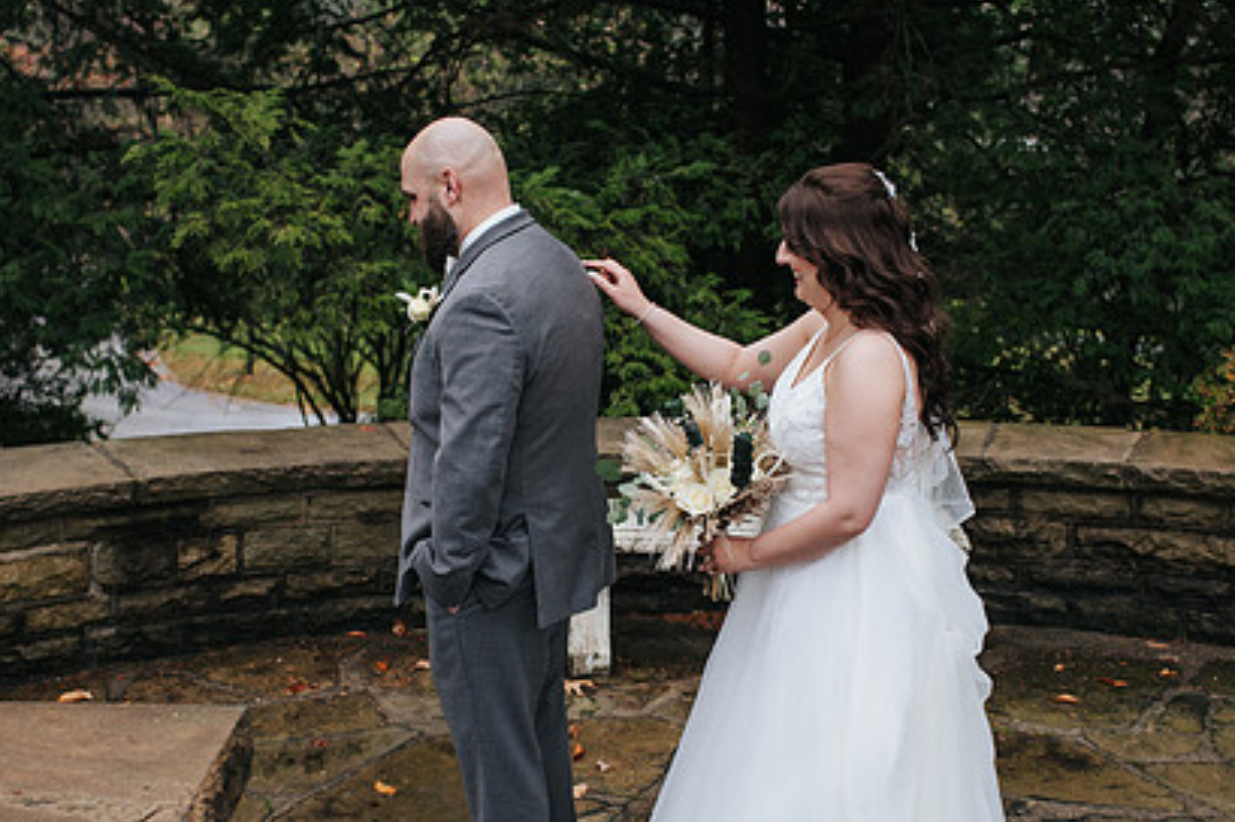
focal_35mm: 59
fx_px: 2022
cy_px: 531
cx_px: 617
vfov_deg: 22.9
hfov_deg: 34.0
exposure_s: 1/400
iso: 800
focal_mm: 35
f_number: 3.2
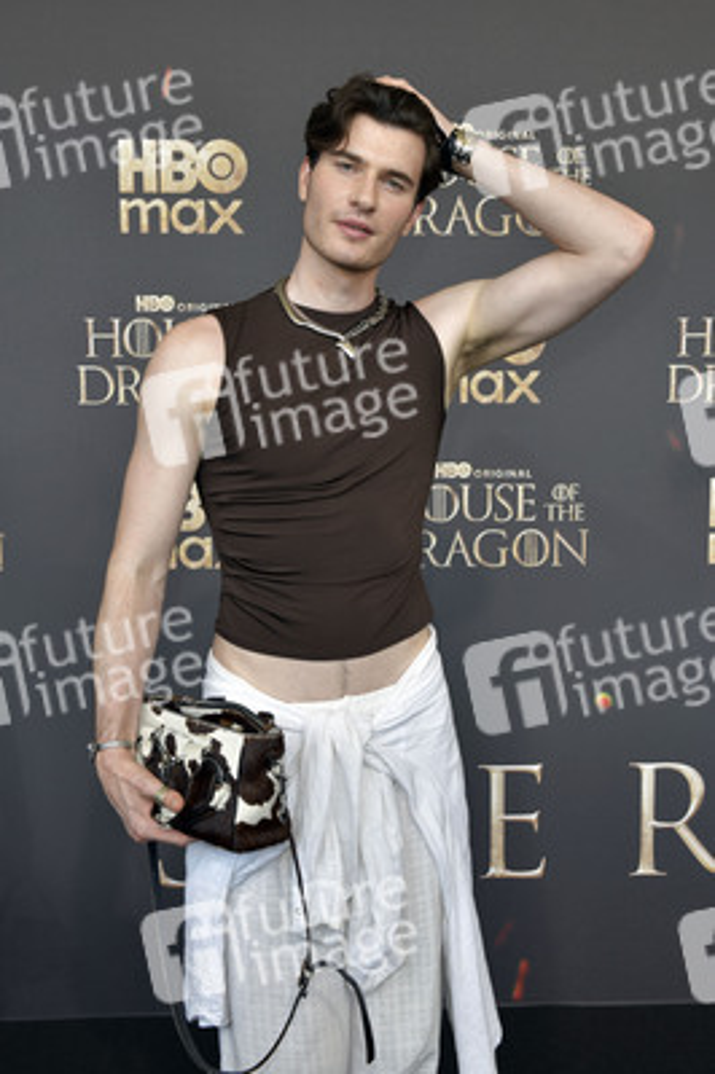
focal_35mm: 36
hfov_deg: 36.8
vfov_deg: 53.2
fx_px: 1074
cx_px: 358
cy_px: 537
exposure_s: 1/250
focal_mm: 36
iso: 400
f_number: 6.3
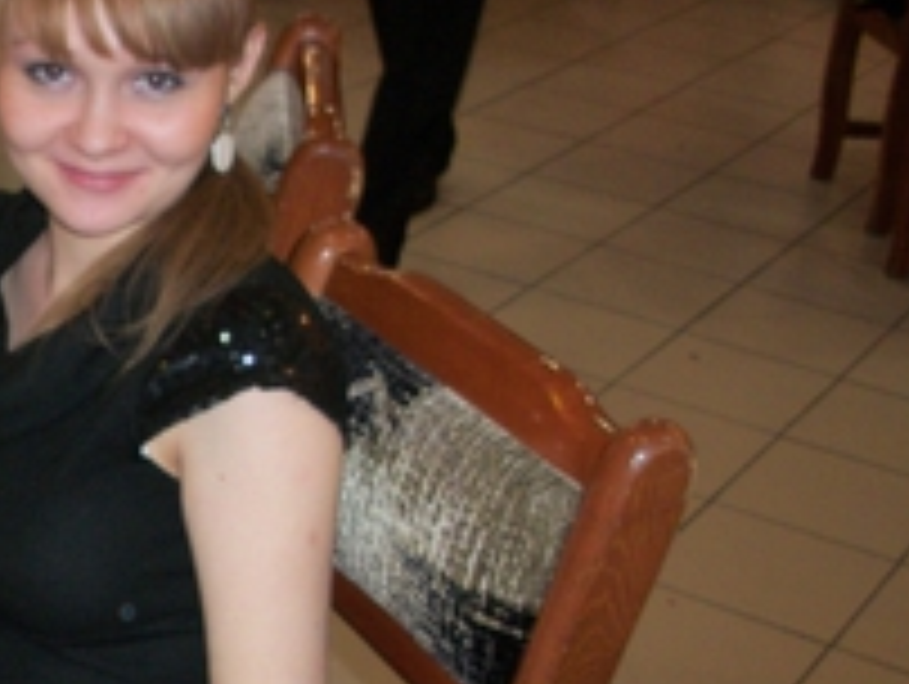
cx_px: 0
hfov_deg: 23.9
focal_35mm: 78
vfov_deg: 18.6
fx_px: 2051
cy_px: 639
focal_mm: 6.3
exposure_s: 1/30
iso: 160
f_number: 3.1
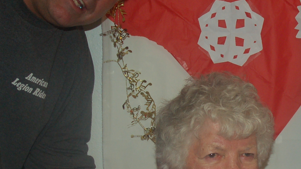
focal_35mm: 105
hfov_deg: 19.9
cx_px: 278
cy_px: 155
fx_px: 838
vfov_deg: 11.5
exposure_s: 1/60
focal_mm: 24
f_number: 3.8
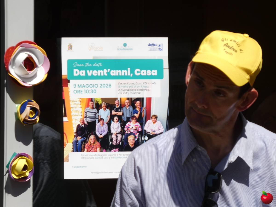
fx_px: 4234
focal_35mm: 531
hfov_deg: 3.7
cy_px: 104
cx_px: 138
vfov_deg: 2.8
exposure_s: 1/500
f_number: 5.6
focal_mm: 95.2
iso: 80
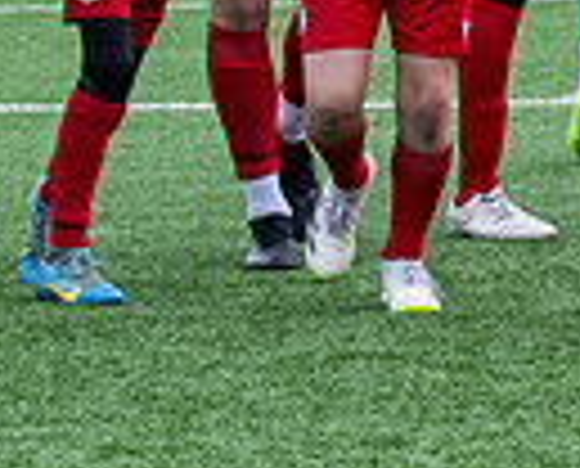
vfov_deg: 3.9
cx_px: 1637
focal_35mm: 401
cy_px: -108
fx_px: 6904
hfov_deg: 4.6
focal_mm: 70
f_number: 5
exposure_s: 1/250
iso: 250
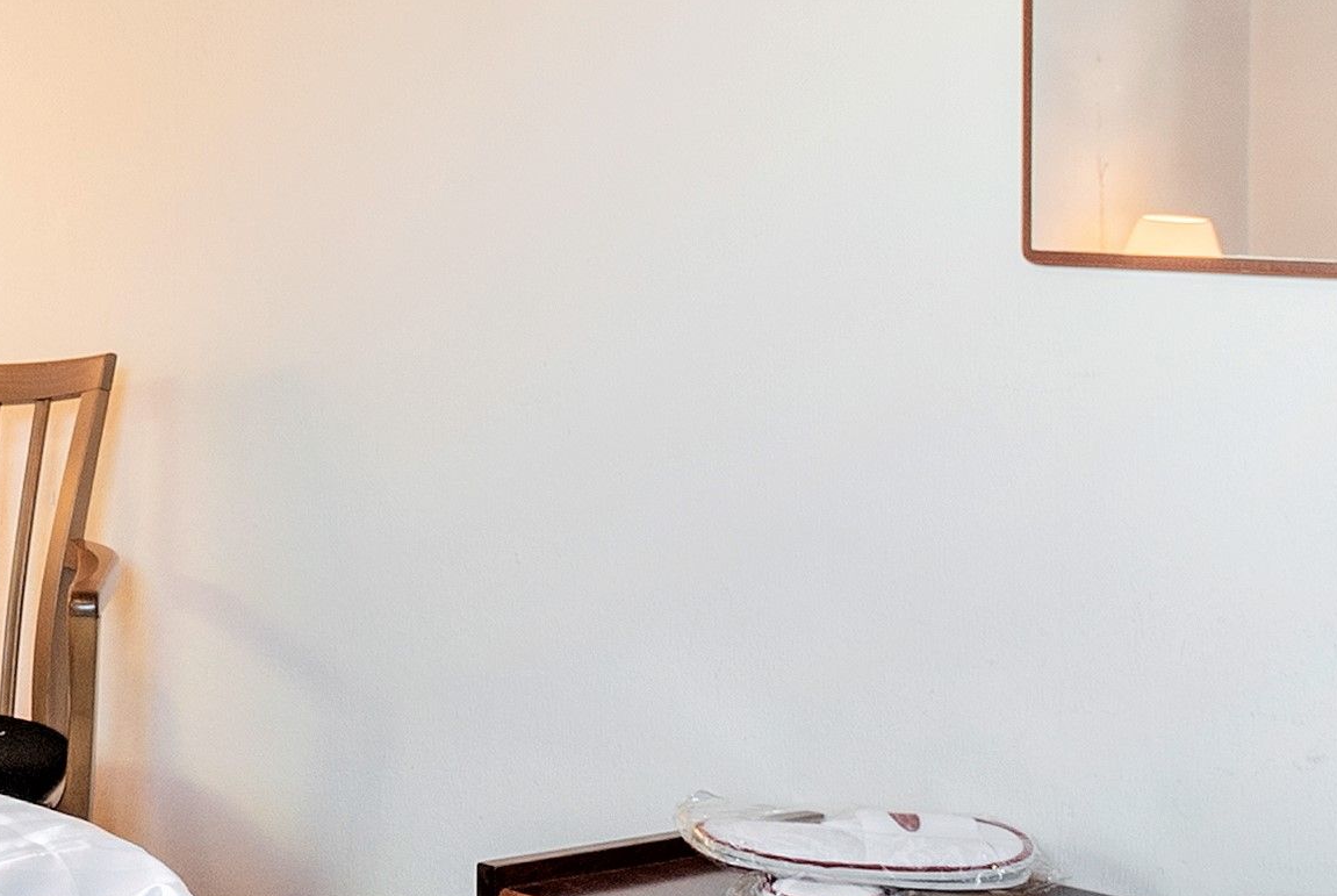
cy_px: 280
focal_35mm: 75
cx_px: -801
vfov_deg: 18.2
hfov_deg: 21.4
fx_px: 2789
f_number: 8
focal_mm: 17
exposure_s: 1/3
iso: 200
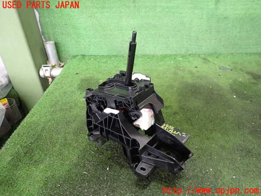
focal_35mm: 25
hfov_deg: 69.4
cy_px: 98
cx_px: 130
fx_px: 188
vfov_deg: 54.9
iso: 400
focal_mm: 4.5
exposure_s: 1/30
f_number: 2
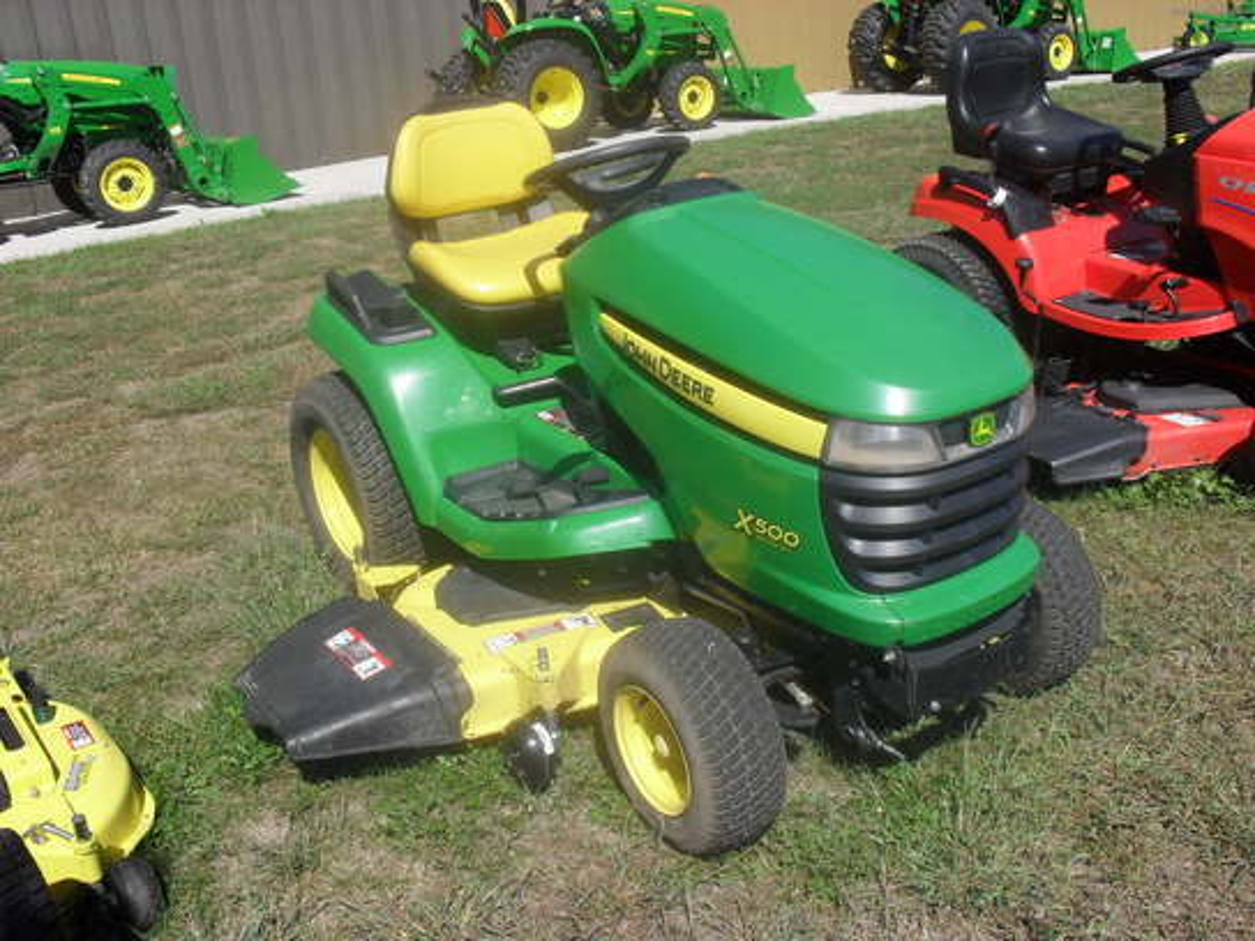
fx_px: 1269
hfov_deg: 52.6
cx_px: 628
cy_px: 470
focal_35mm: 35
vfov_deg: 40.7
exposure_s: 1/180
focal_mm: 6.3
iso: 100
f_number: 8.4
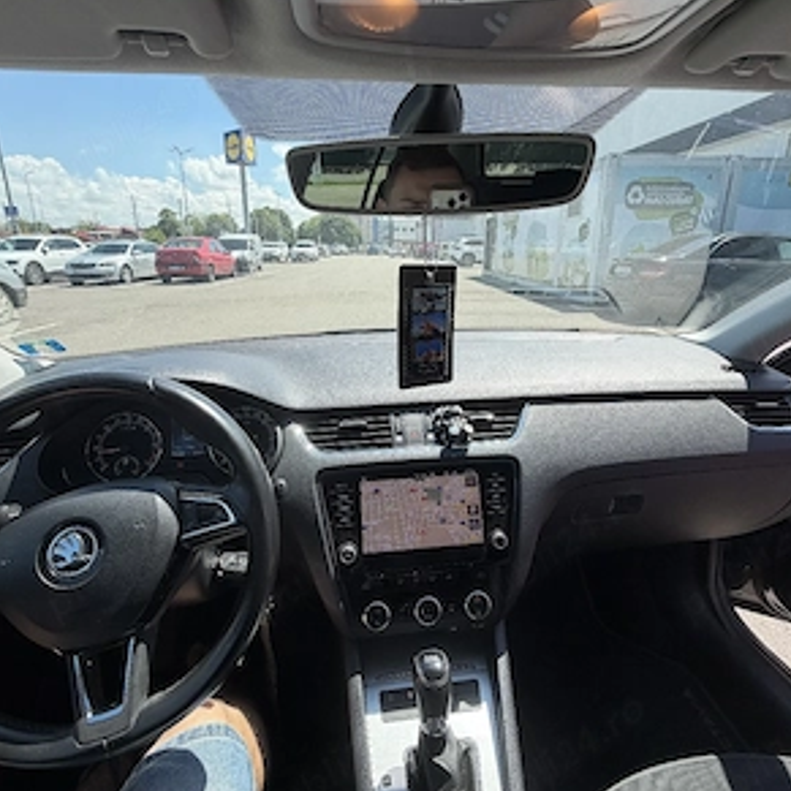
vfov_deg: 83.9
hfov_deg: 84.0
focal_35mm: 17
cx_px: 400
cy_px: 372
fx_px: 439
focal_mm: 2.22
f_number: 2.2
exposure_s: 1/588
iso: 40
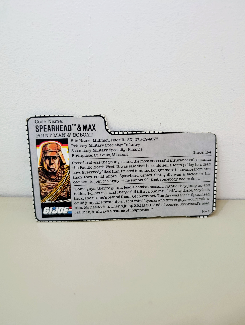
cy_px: 162
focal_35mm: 23
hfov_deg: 59.0
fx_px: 217
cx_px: 122
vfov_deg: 73.8
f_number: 1.65
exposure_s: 1/33.3
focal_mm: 6.11
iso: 1021
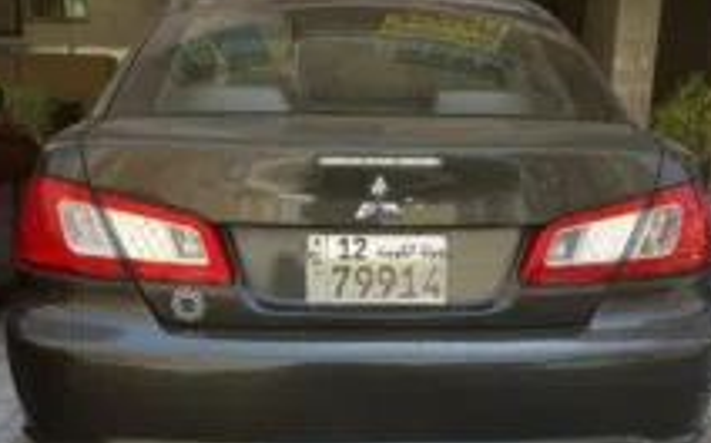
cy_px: 393
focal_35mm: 48
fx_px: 929
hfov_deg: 41.9
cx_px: 379
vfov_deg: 26.0
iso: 80
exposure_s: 1/543
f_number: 1.78
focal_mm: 6.86
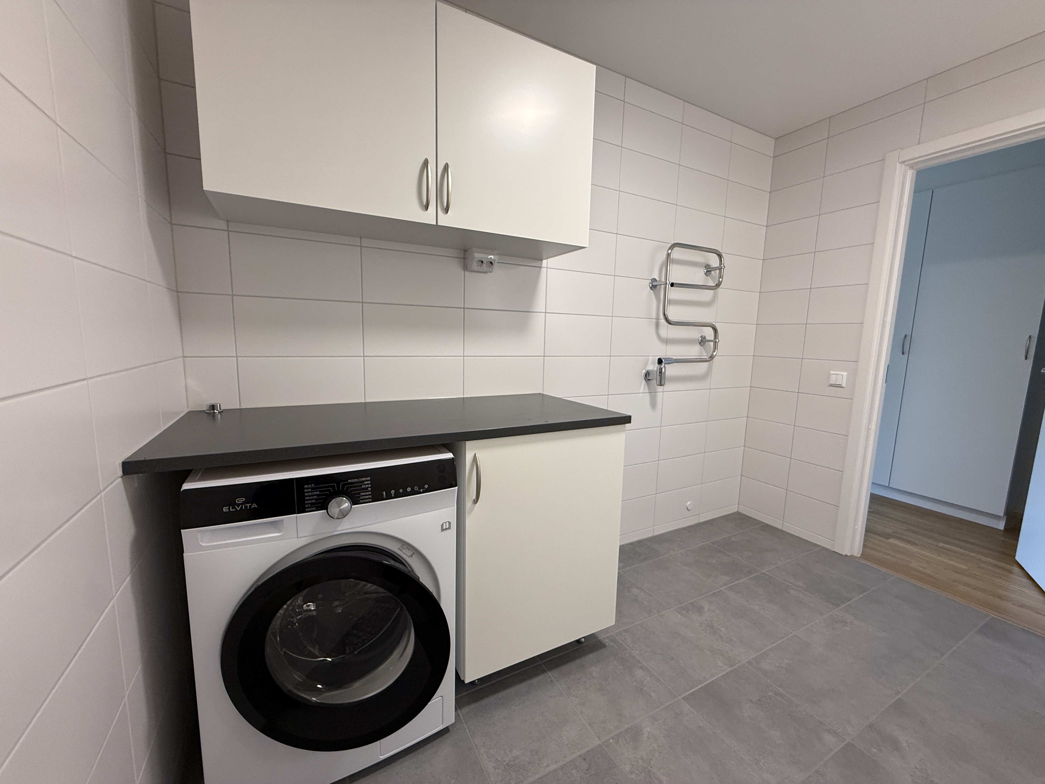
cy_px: 392
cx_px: 522
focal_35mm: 14
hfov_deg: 102.1
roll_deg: -1.7
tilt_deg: -6.9
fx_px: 423
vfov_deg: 85.7
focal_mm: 2.22
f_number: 2.2
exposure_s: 1/100
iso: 200
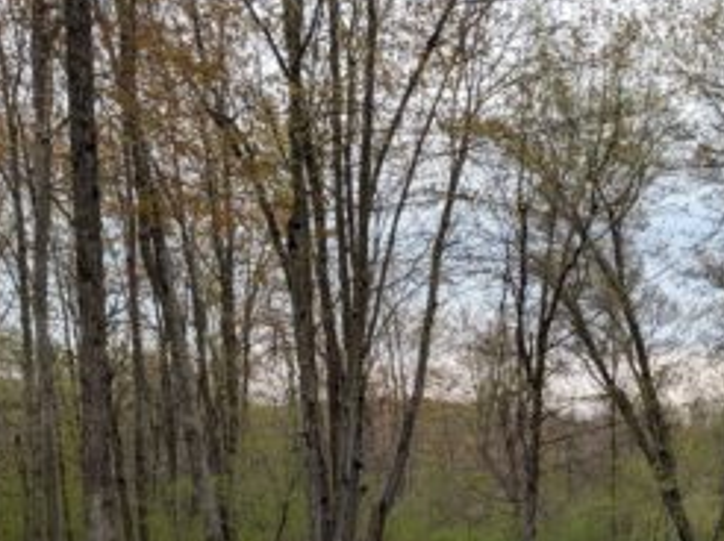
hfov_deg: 32.8
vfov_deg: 23.9
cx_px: 583
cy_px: 600
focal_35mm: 57
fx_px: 1191
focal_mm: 6.9
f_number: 1.68
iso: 20
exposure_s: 1/448
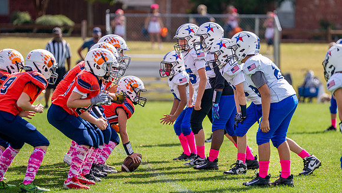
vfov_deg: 4.8
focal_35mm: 255
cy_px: 85
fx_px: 2312
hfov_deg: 8.5
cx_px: 203
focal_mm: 200
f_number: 2.8
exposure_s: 1/3200
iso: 250
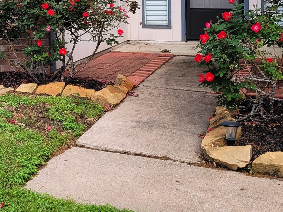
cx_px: 25
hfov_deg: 28.6
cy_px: 3
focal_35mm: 65
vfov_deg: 21.8
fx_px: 531
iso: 40
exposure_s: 1/1809
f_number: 1.8
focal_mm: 5.4
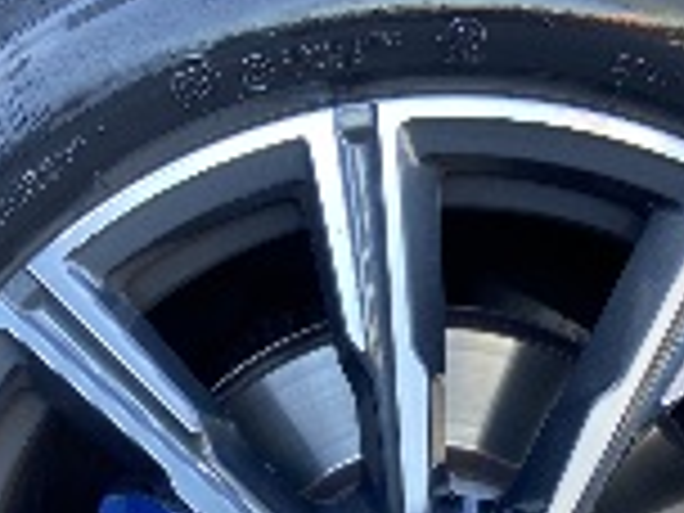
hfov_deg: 27.4
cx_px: 378
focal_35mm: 71
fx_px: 1403
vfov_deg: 19.3
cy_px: 644
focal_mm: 4.25
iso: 64
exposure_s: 1/121
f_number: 1.8
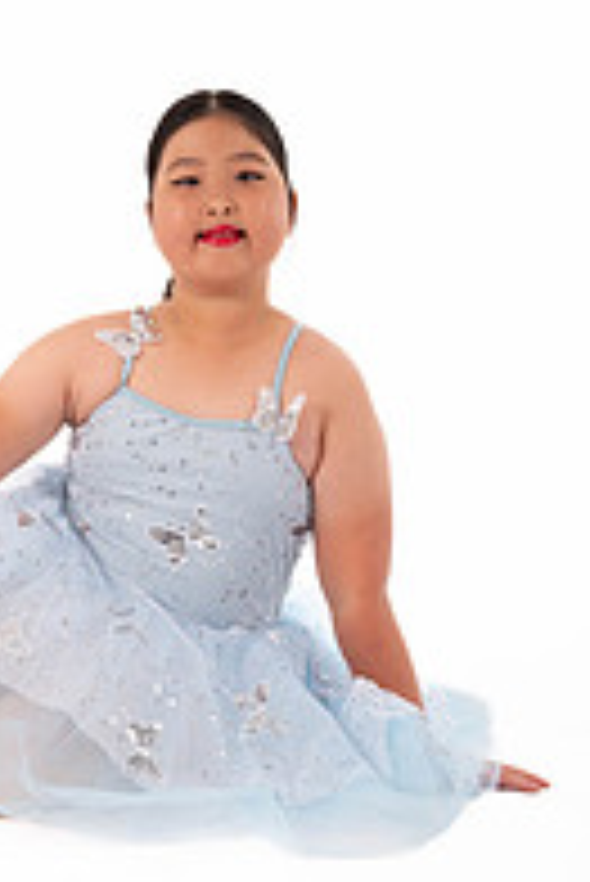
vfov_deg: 14.4
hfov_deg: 9.6
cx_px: 43
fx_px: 3484
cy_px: 220
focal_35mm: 142
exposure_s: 1/200
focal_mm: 62
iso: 200
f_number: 8
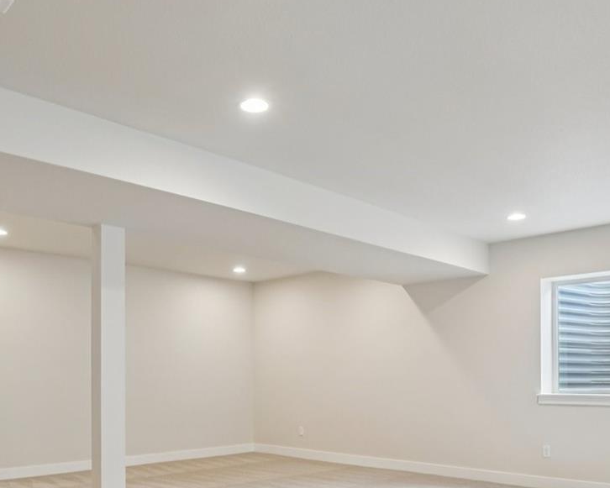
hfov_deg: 57.2
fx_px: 560
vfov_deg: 44.6
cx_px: 296
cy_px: 398
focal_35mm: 31
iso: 400
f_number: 8
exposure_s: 1/13
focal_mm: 10
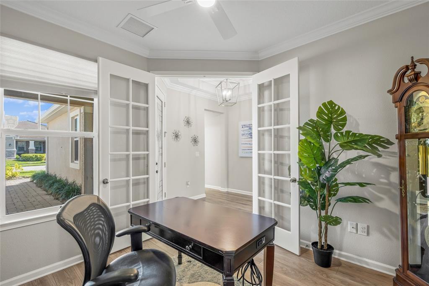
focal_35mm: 16
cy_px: 143
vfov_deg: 73.7
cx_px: 214
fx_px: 191
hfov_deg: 96.8
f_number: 6.3
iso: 250
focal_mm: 16
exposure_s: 1.3
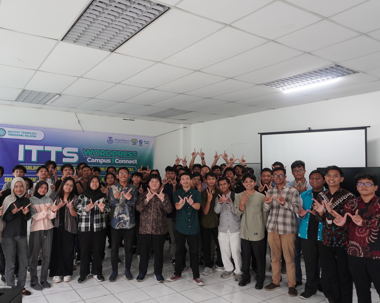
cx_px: 161
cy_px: 151
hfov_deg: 61.9
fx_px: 315
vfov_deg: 51.5
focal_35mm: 28
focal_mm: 16
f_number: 6.3
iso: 500
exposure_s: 1/15
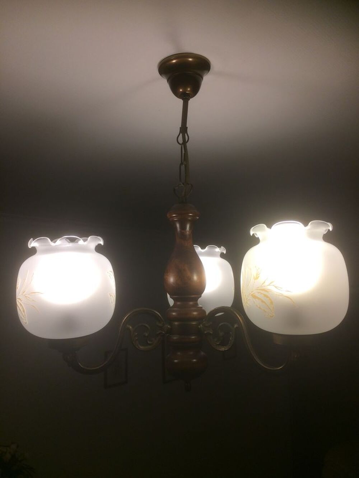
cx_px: 180
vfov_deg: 61.7
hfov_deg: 48.2
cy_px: 239
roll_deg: +1.2
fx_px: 401
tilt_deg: +7.1
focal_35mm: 29
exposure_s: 1/100
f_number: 2.2
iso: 50
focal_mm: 4.15
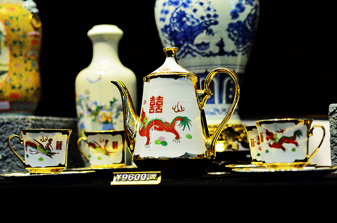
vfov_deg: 18.1
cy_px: 112
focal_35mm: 75
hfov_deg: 27.1
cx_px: 168
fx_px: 700
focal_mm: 50
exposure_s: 1/30
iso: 100
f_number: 2.2
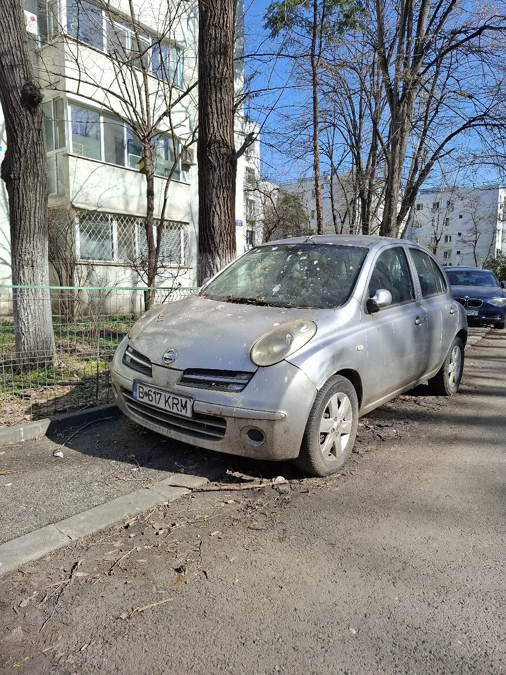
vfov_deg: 73.9
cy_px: 338
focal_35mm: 23
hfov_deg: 58.9
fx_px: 448
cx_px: 253
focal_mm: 5.54
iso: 50
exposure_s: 1/1429
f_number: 1.8
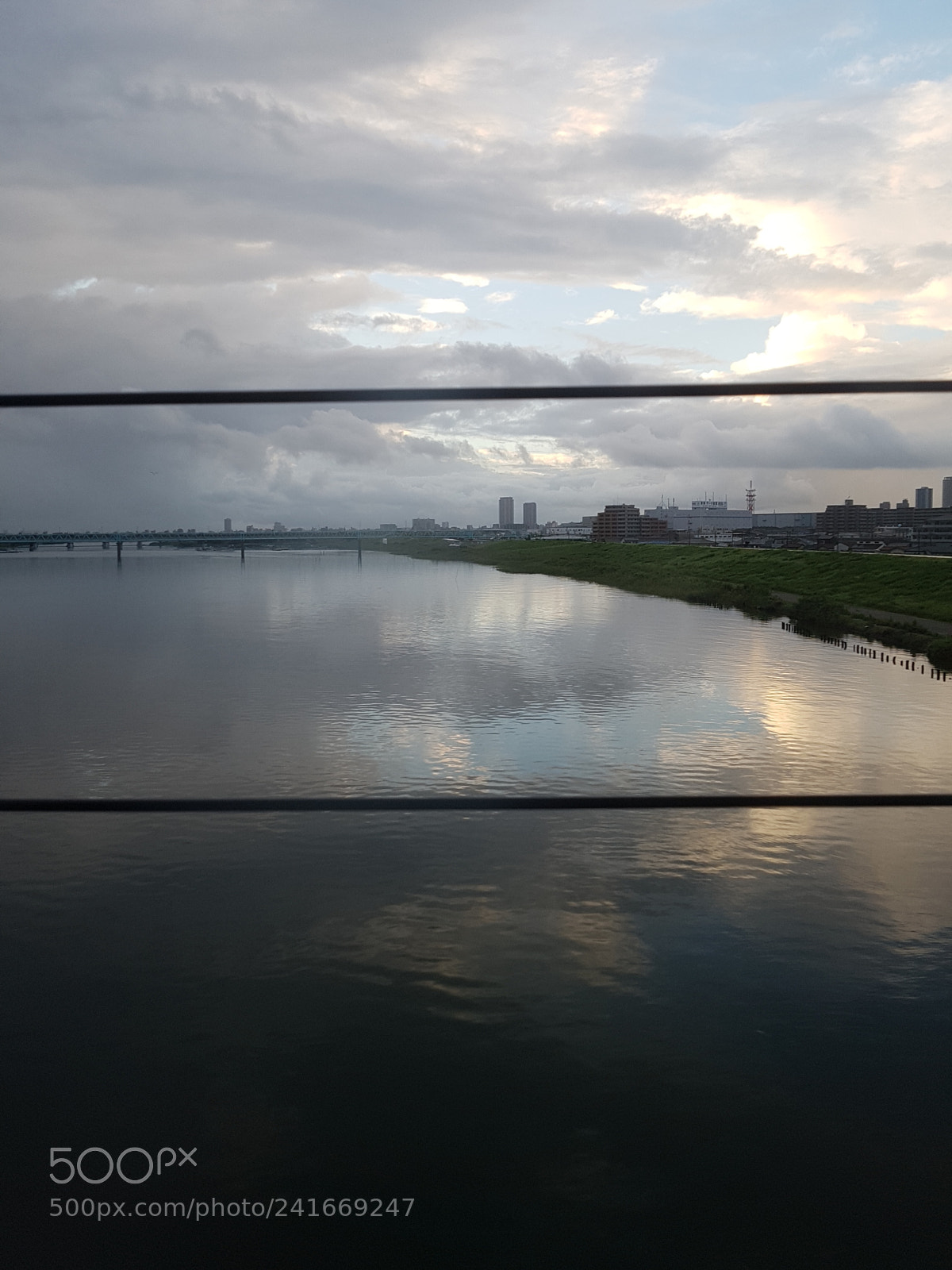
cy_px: 635
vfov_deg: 67.3
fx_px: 953
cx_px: 476
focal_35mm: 26
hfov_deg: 53.1
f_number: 1.7
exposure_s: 1/256
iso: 50
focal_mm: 4.2
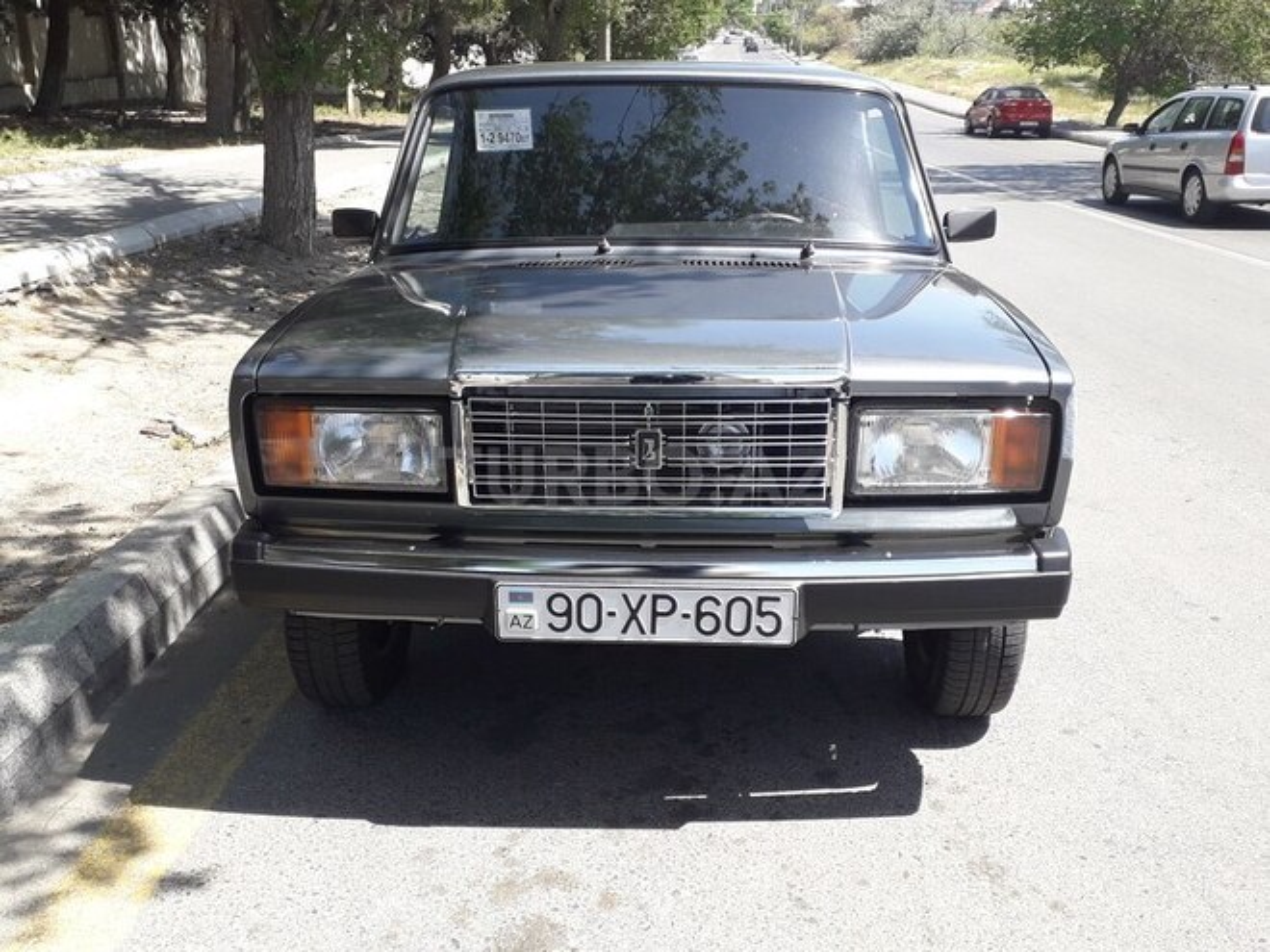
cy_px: 476
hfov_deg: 65.3
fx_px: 991
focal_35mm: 27
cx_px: 635
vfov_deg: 51.4
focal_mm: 3.6
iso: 40
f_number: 1.9
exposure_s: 1/597
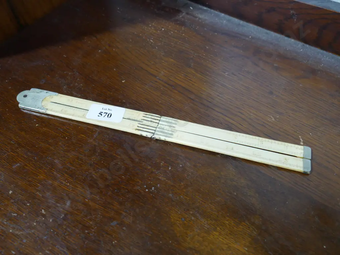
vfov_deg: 41.8
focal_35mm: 34
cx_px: 170
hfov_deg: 53.9
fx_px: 334
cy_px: 128
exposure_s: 1/60
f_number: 4.5
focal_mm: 17
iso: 1000
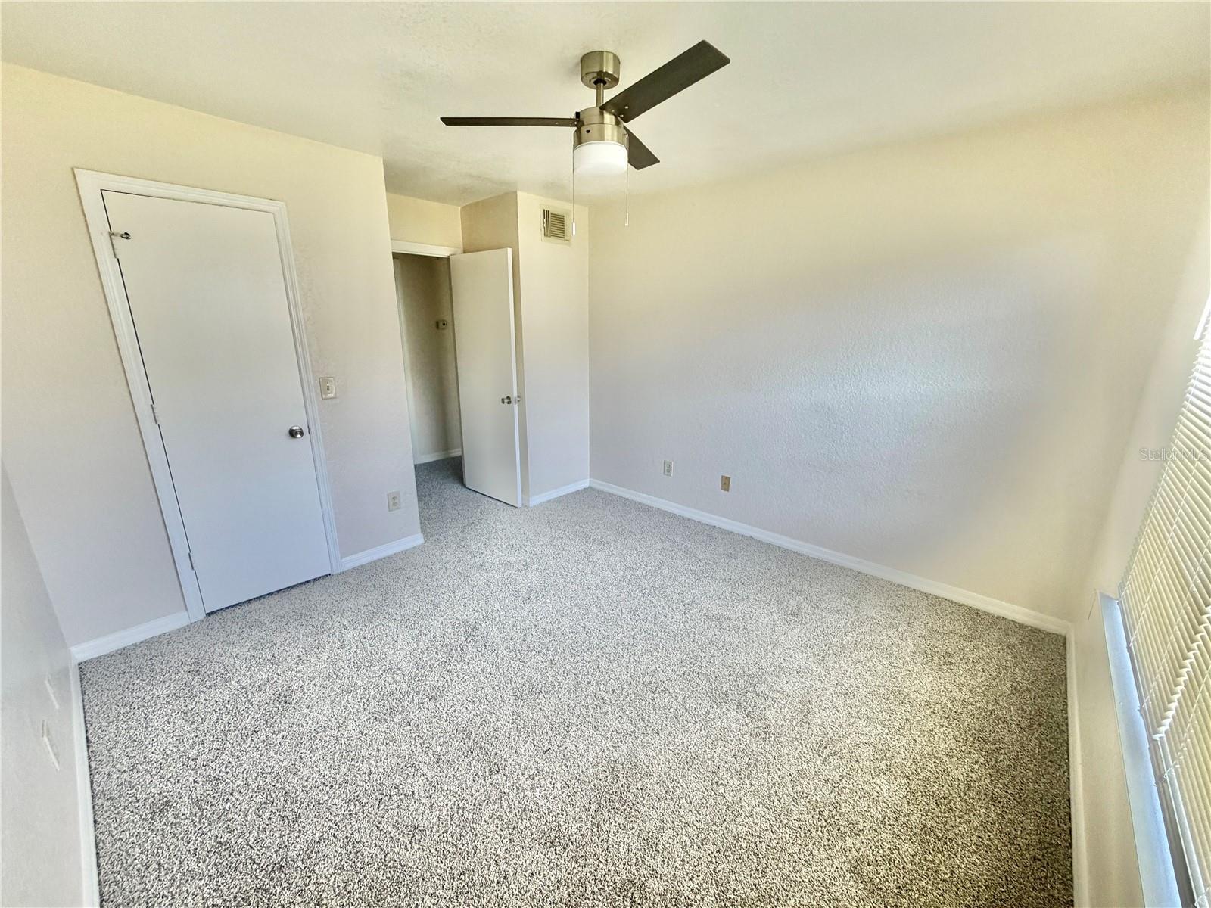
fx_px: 490
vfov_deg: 85.7
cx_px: 606
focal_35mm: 14
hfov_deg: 102.1
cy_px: 454
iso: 160
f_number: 2.2
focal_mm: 2.22
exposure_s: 1/121
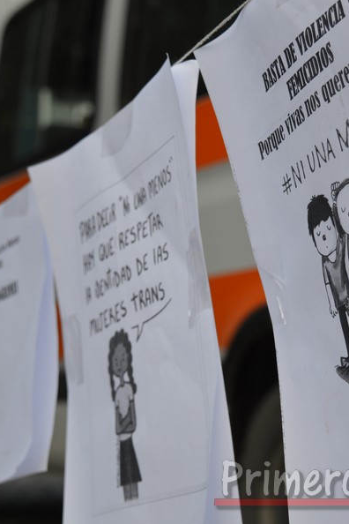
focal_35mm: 91
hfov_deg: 15.0
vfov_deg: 22.4
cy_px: 262
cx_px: 176
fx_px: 1323
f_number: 5.6
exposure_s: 1/125
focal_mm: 40
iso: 100
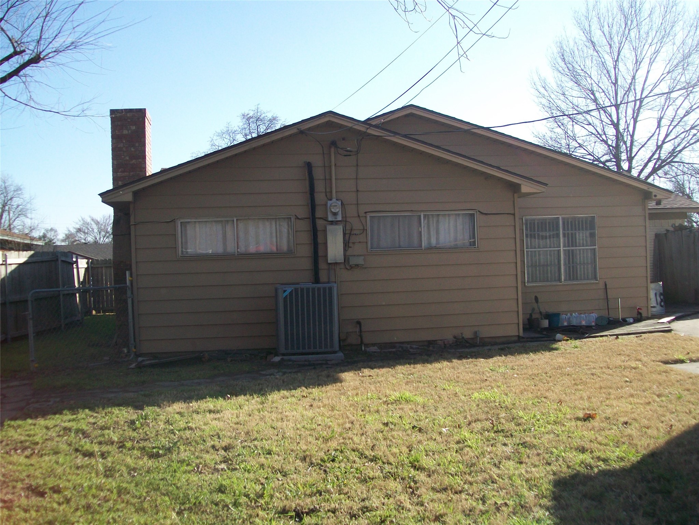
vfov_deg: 39.7
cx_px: 350
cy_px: 262
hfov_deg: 51.4
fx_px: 727
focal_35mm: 36
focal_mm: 6
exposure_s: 1/640
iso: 64
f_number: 2.7
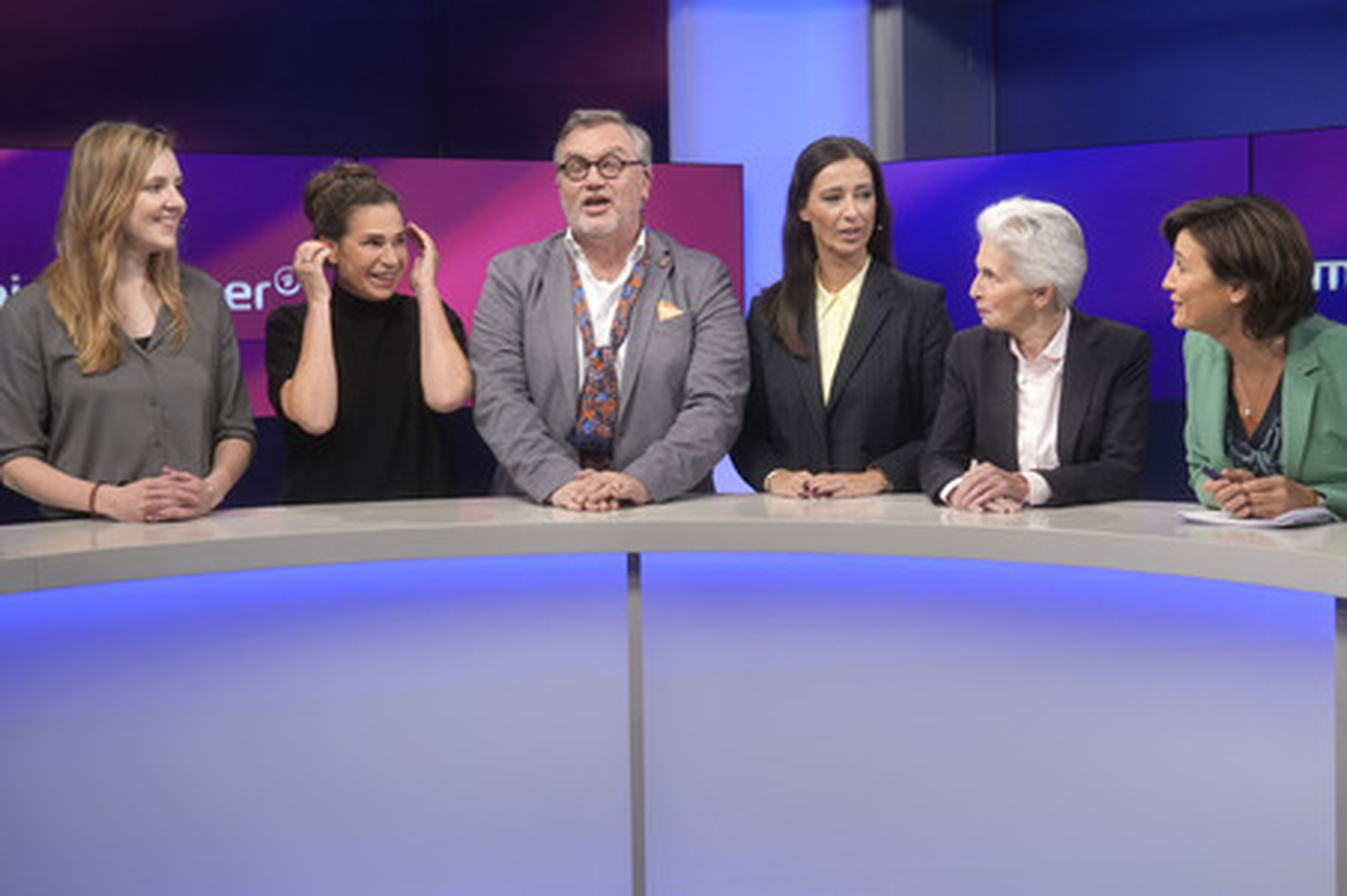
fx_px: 1682
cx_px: 674
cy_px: 448
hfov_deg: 43.6
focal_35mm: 45
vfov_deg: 29.8
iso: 640
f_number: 2.2
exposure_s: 1/320
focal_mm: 30
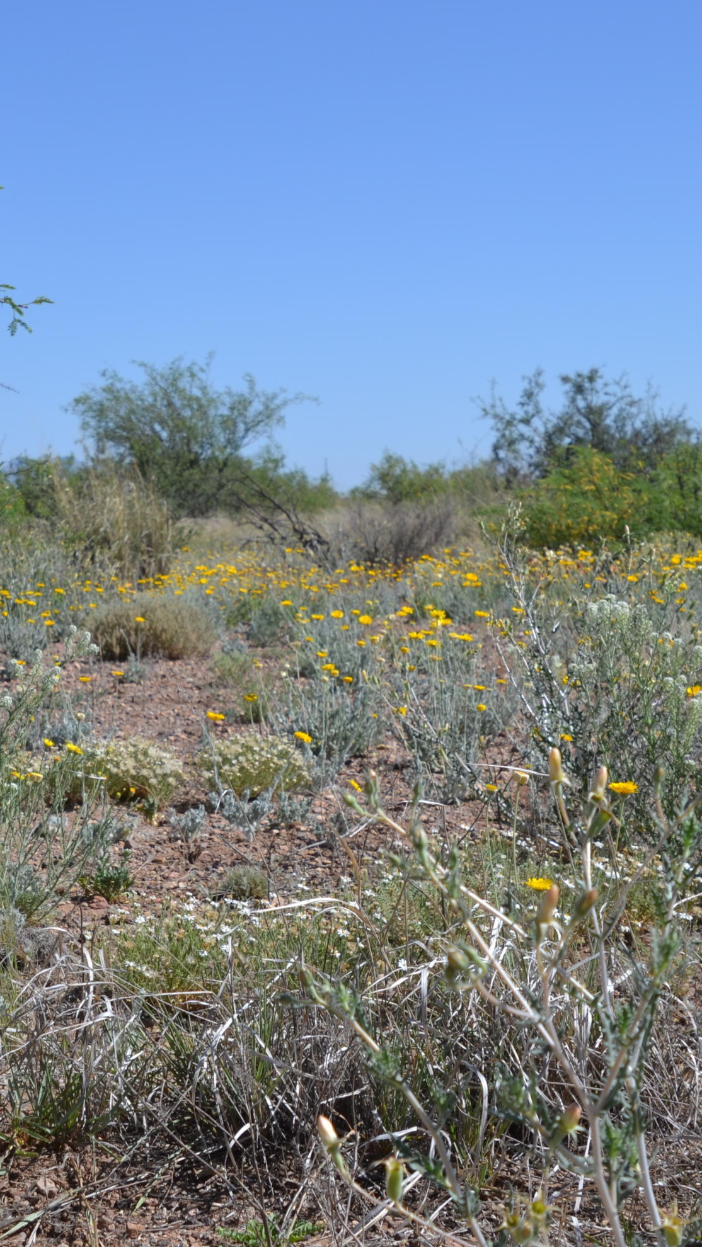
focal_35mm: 74
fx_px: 2442
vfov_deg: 28.7
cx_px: 205
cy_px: 618
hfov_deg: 16.3
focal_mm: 31
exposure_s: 1/250
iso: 100
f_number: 8
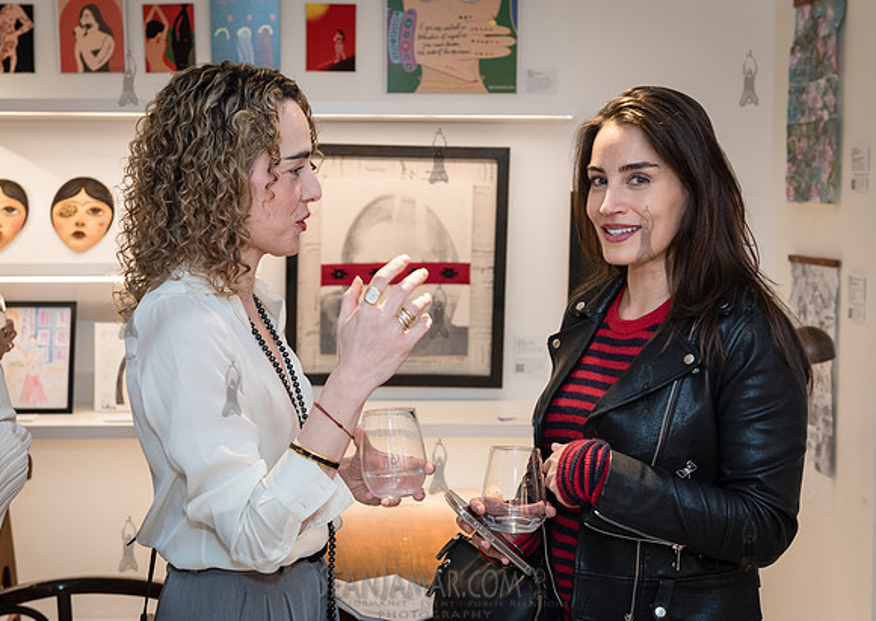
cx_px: 378
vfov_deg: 25.6
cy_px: 305
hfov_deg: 35.5
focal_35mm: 55
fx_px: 1367
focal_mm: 45
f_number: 4
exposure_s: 1/200
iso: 1600
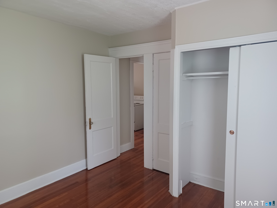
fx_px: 200
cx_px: 138
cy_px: 104
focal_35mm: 25
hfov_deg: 69.4
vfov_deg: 54.9
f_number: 1.8
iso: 400
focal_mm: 4.6
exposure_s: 1/25
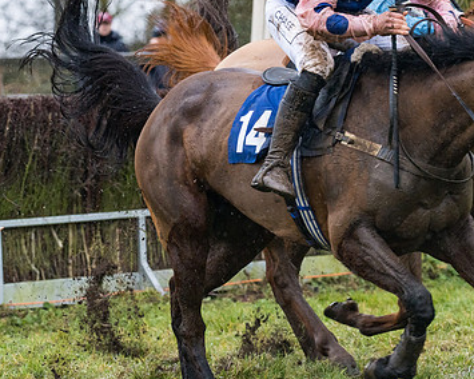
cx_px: 372
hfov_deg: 7.6
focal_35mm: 254
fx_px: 3563
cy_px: 136
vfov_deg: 6.1
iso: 1600
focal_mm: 135
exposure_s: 1/1250
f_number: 4
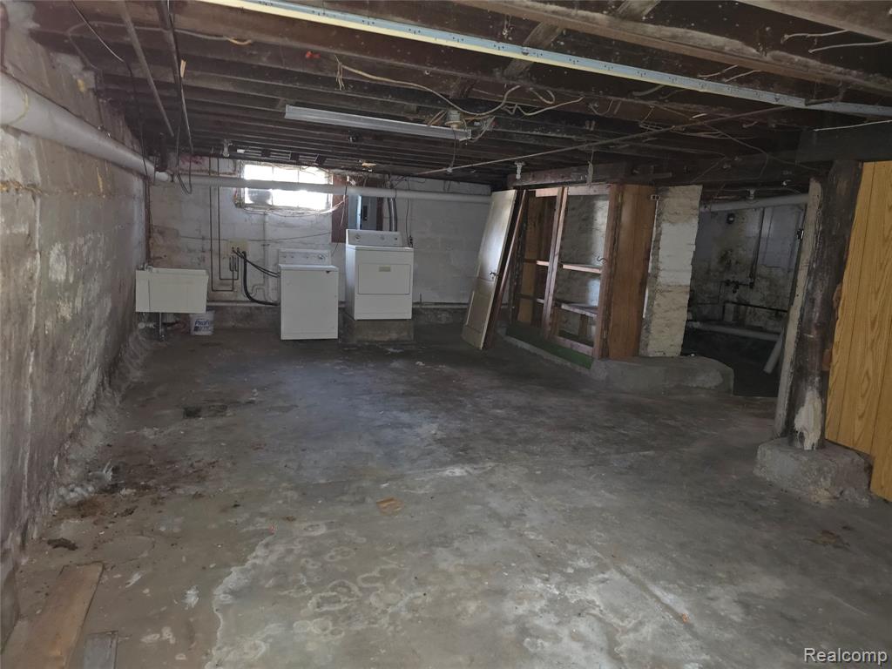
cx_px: 446
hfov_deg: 73.9
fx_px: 593
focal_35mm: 23
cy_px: 334
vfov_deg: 58.9
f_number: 1.7
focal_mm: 6.3
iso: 640
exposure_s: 1/12
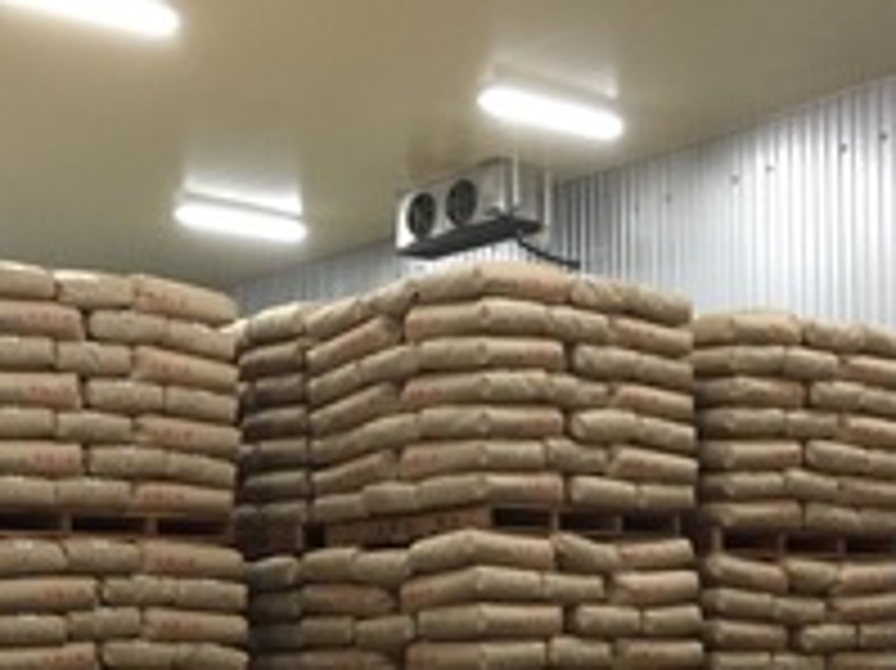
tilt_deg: -0.7
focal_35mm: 70
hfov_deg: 27.7
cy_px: 692
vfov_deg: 20.2
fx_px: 1811
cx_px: 333
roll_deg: +0.5
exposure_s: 1/20
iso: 250
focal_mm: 4.15
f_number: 2.2
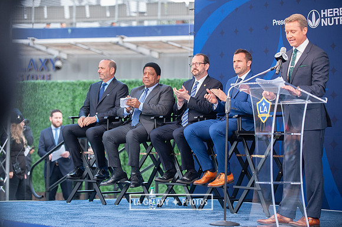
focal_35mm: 119
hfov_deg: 17.2
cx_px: 157
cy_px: 104
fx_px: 1131
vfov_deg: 11.5
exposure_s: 1/1250
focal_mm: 110
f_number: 2.8
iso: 1250
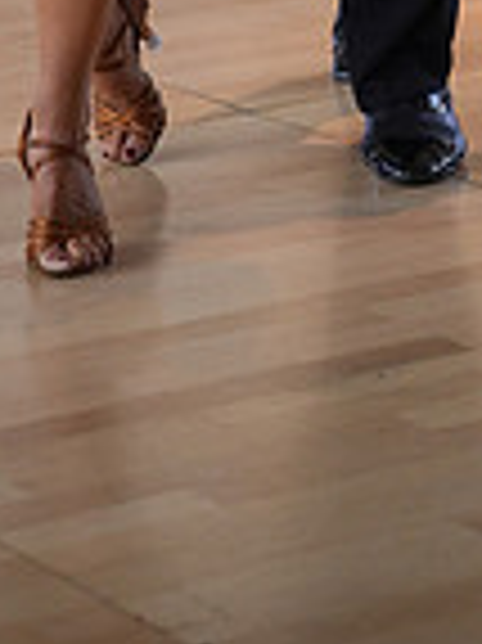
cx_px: 169
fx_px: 3626
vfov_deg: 9.5
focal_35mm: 195
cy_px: -603
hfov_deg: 7.6
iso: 640
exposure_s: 1/500
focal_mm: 50
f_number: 2
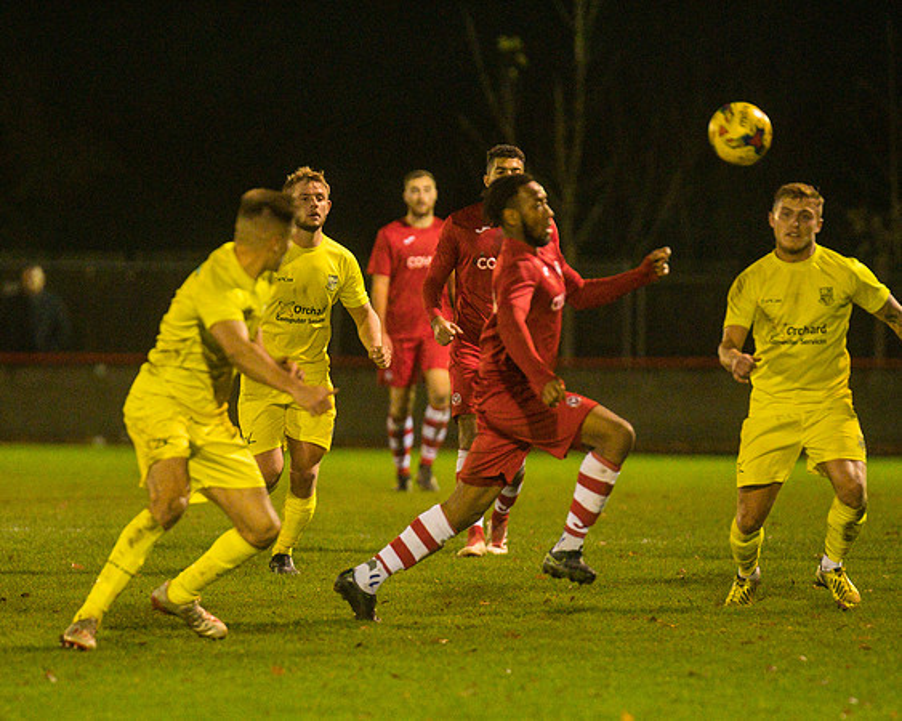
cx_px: 396
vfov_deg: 3.7
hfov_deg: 4.6
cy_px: 360
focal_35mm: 423
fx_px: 11293
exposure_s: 1/800
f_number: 2.8
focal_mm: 250
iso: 5000
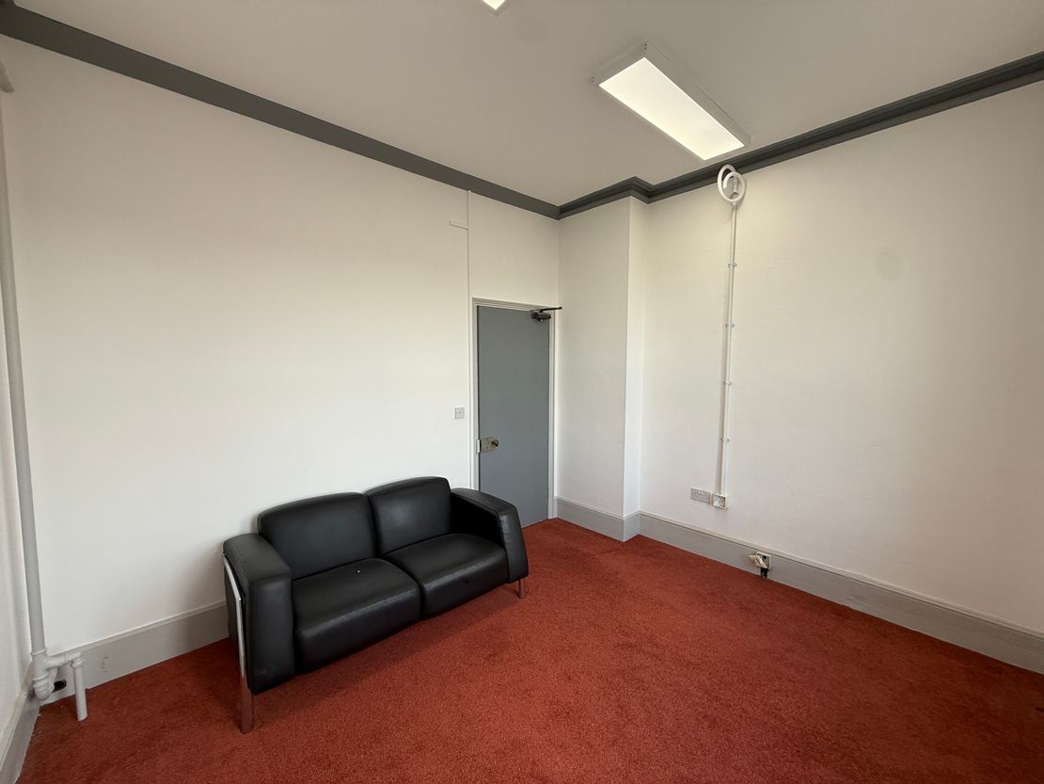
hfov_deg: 102.1
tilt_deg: -4.3
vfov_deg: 85.7
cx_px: 522
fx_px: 422
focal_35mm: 14
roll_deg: -1.0
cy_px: 392
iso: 50
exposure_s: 1/99
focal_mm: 2.22
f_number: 2.2
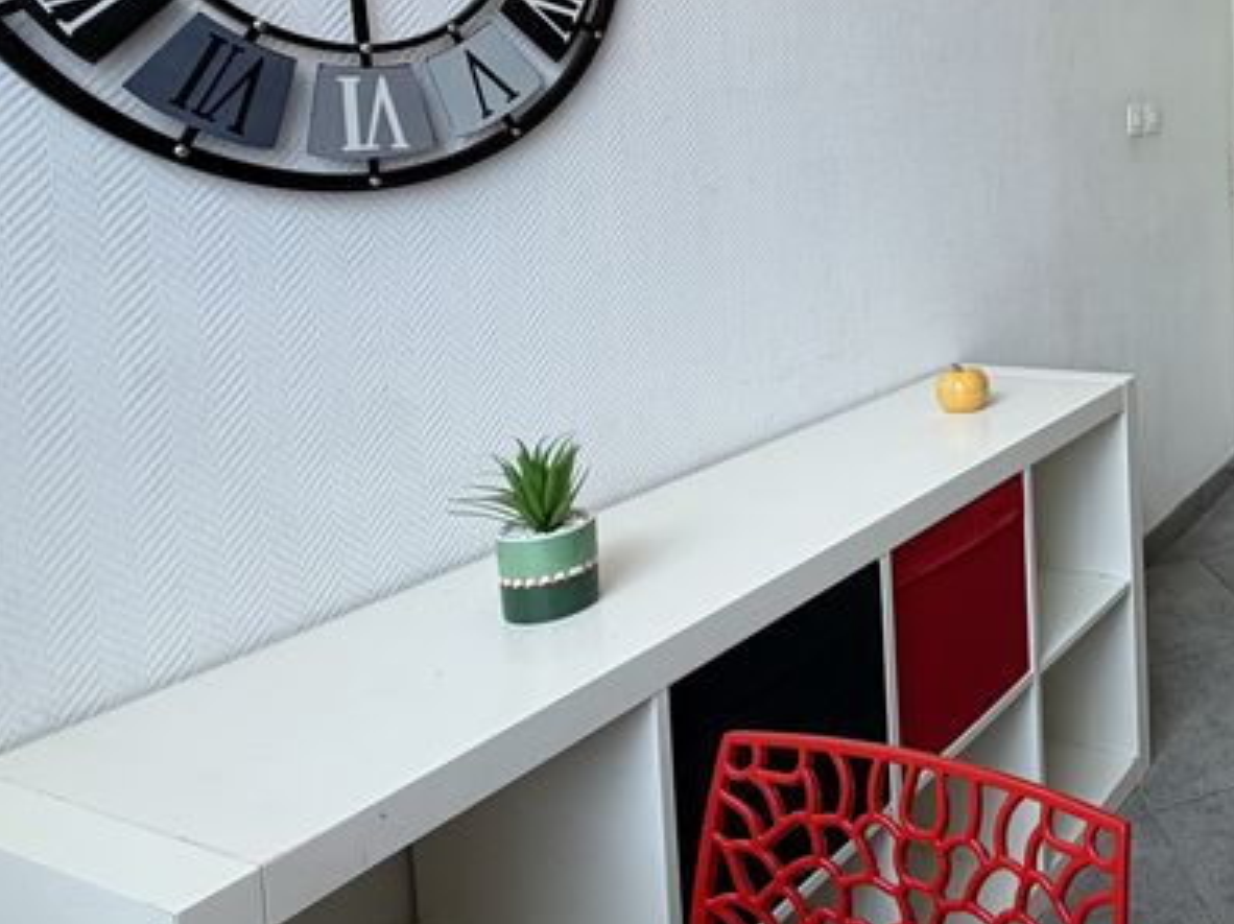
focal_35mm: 32
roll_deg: +1.8
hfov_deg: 46.7
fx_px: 1140
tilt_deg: -3.9
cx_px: 1256
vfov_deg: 41.9
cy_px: 168
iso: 80
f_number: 2.2
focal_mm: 2.22
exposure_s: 1/100
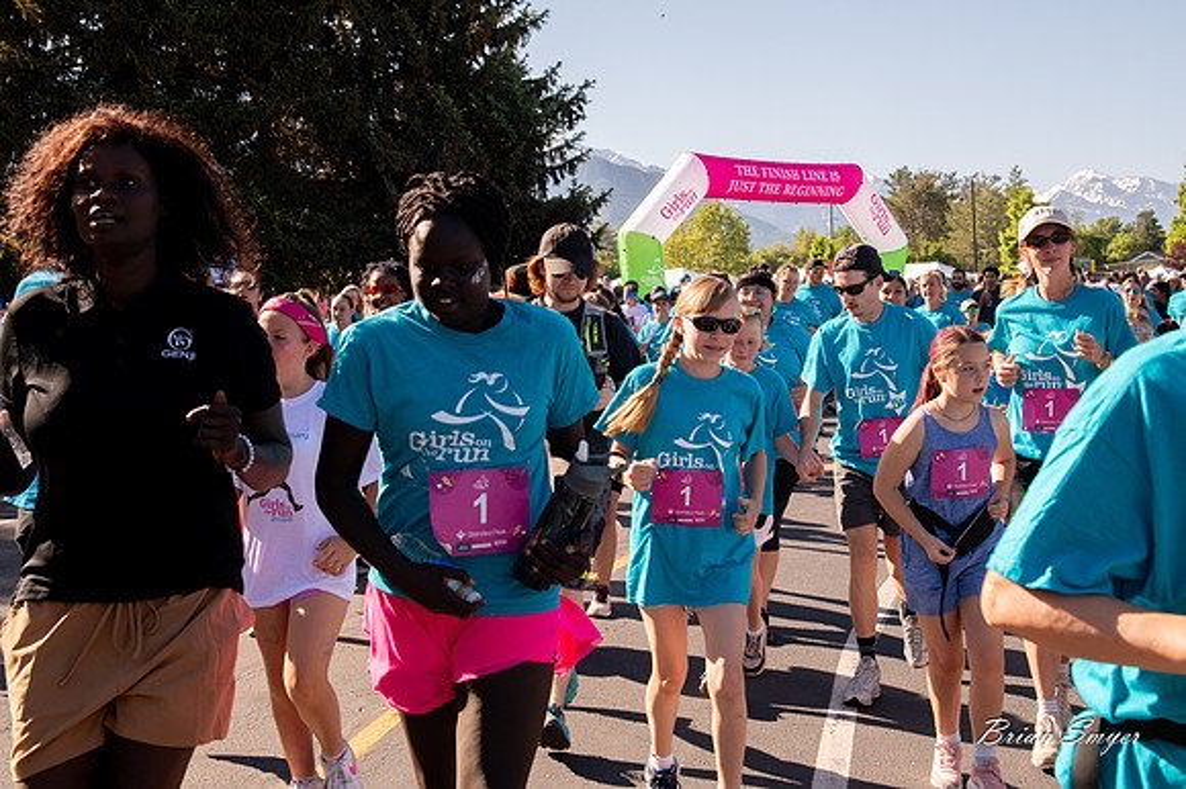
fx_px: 1770
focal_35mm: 54
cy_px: 347
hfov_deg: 37.0
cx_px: 664
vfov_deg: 25.1
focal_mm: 48
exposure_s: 1/1000
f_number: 8
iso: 800
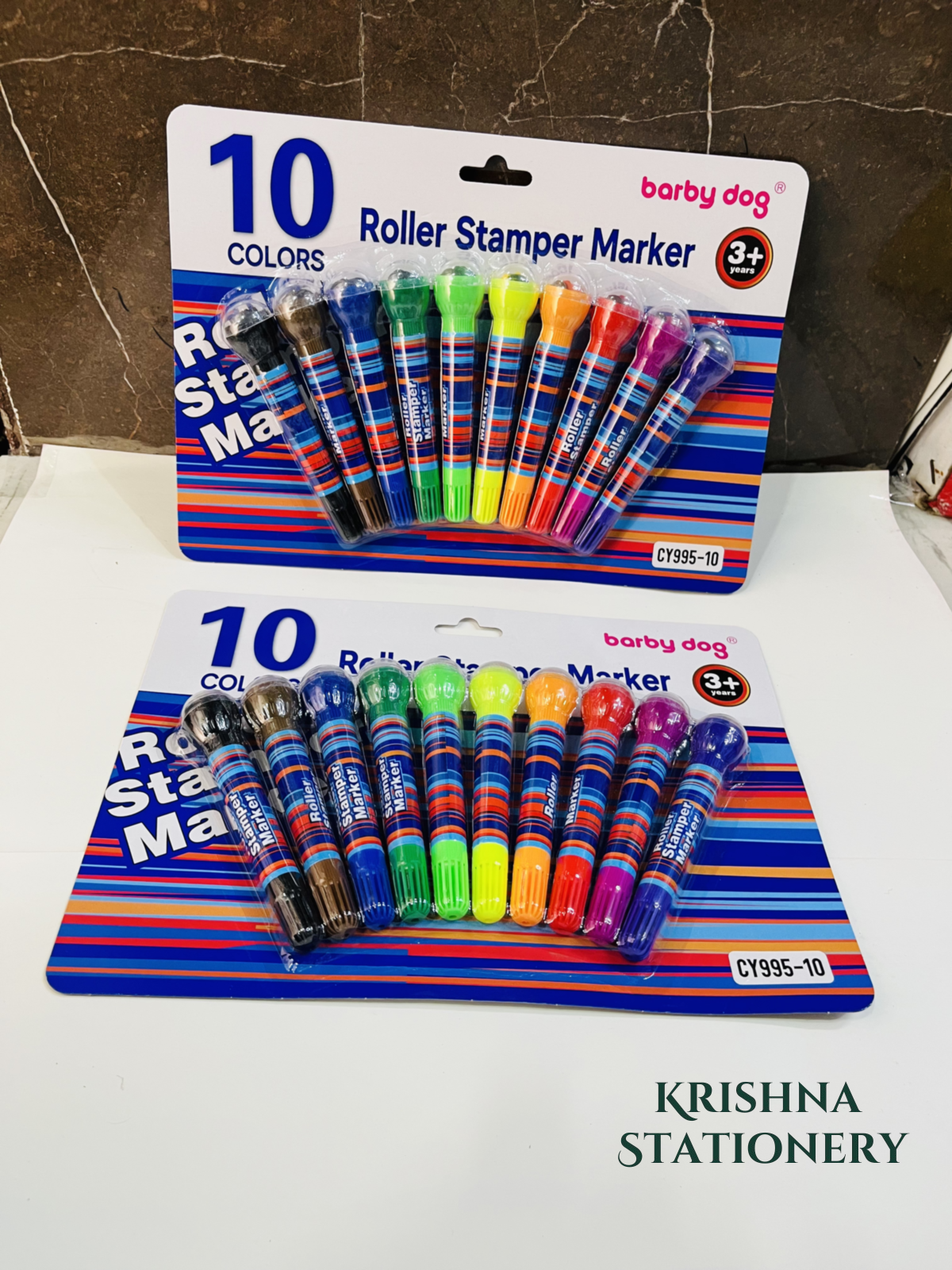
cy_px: 635
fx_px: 953
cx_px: 476
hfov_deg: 53.1
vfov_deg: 67.3
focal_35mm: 26
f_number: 1.6
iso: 125
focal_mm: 5.1
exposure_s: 1/50
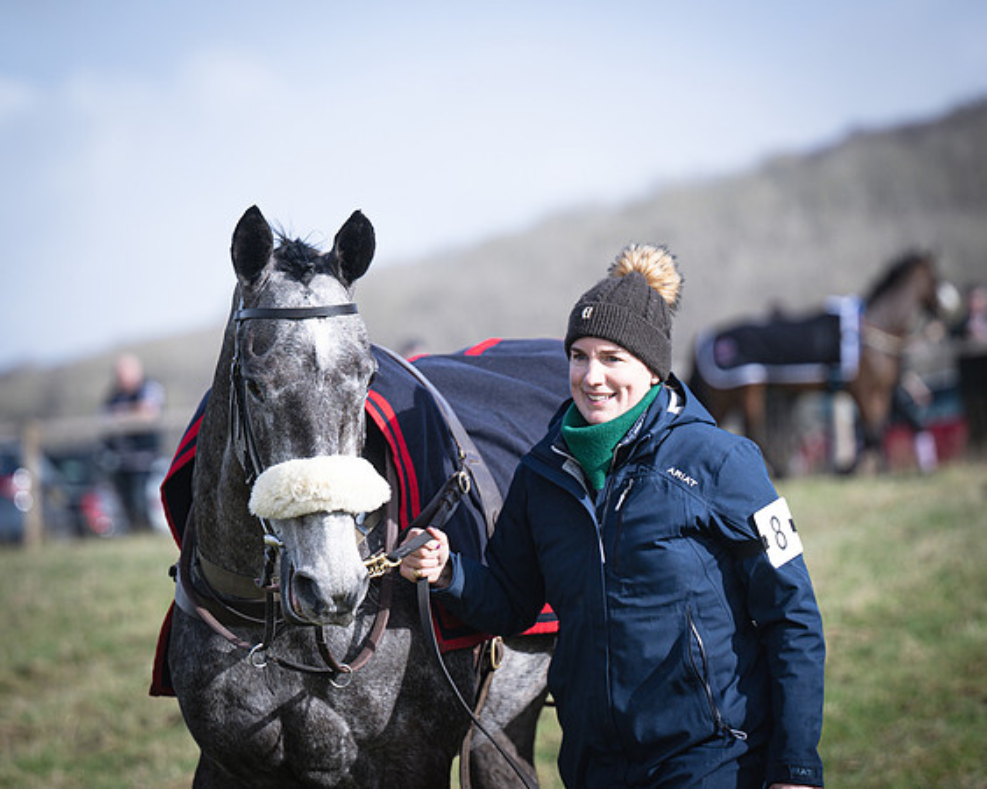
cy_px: 394
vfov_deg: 8.0
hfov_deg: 10.0
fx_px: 5659
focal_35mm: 194
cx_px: 496
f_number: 2.8
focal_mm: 115
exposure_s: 1/2000
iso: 160
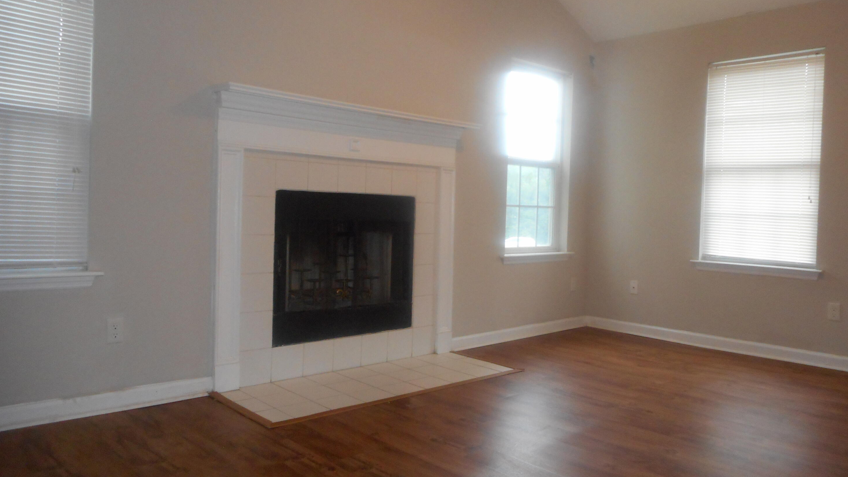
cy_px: 221
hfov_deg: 67.9
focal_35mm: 28
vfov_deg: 41.5
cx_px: 434
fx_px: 630
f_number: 3.7
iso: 400
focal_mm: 4.5
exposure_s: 1/25
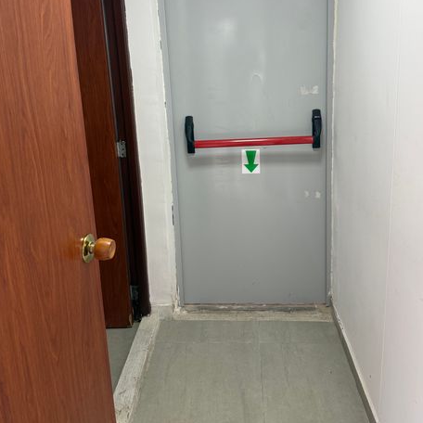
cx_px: 217
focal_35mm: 31
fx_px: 429
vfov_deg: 51.6
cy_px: 141
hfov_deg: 52.5
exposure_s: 1/120
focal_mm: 6.76
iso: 160
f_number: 1.78
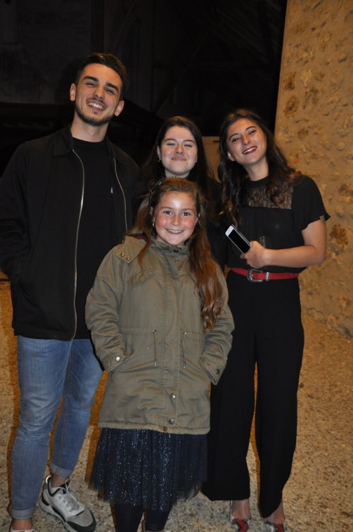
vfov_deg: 49.6
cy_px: 266
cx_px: 176
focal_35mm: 39
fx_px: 575
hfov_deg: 34.1
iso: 800
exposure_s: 1/60
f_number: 4
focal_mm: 26
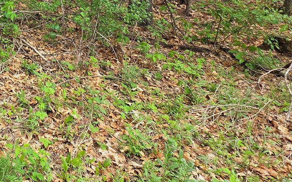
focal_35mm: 40
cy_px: -50
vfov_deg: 27.2
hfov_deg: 35.5
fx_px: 318
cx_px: -79
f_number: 1.9
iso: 25
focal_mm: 2.2
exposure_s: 1/120
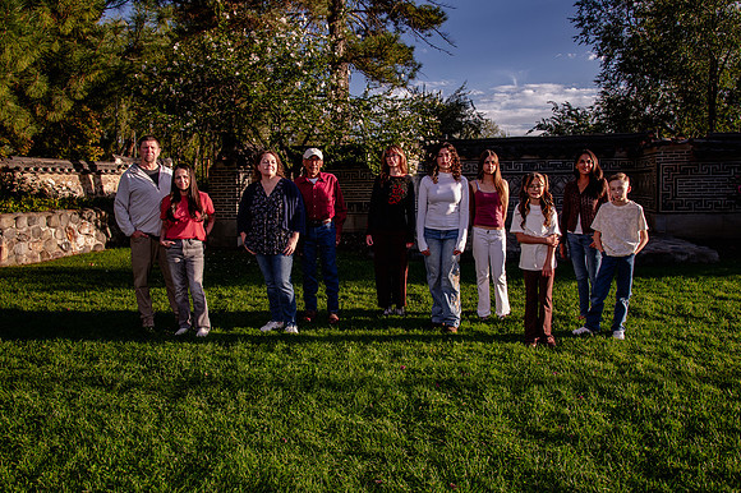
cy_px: 221
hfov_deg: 68.4
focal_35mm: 27
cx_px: 366
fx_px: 546
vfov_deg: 48.6
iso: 640
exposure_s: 1/400
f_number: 9
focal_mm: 24
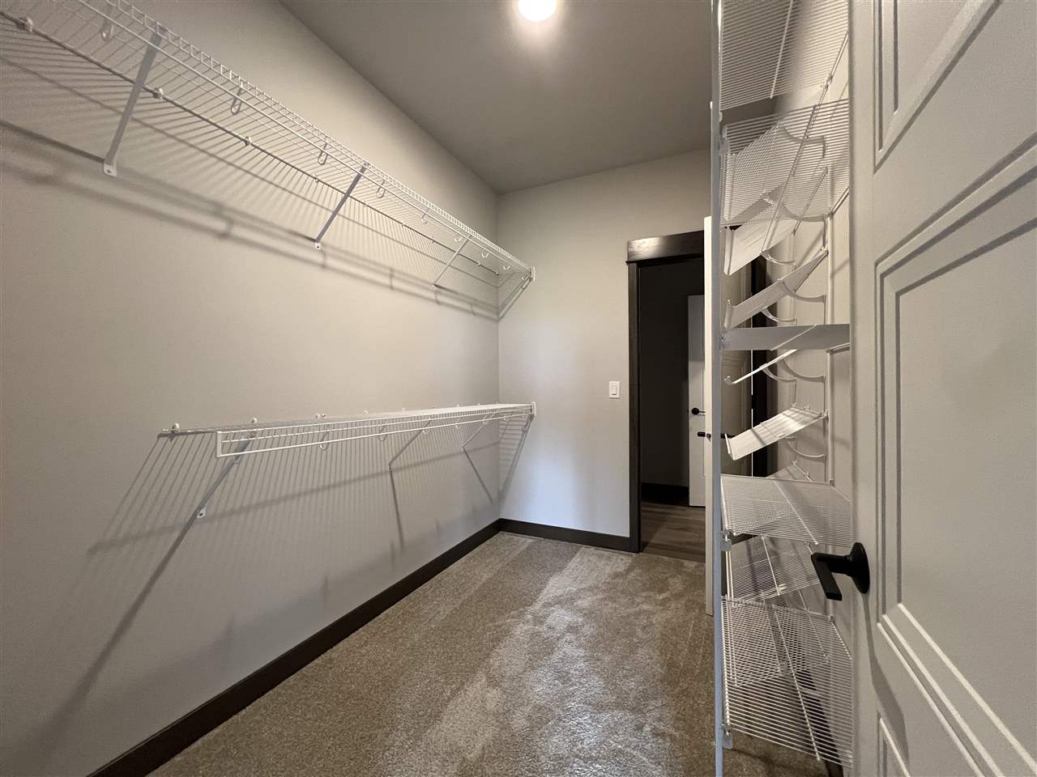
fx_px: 389
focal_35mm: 13
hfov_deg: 106.2
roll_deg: +1.0
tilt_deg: -0.7
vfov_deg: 89.9
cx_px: 518
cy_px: 388
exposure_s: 1/60
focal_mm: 1.57
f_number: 1.8
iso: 400
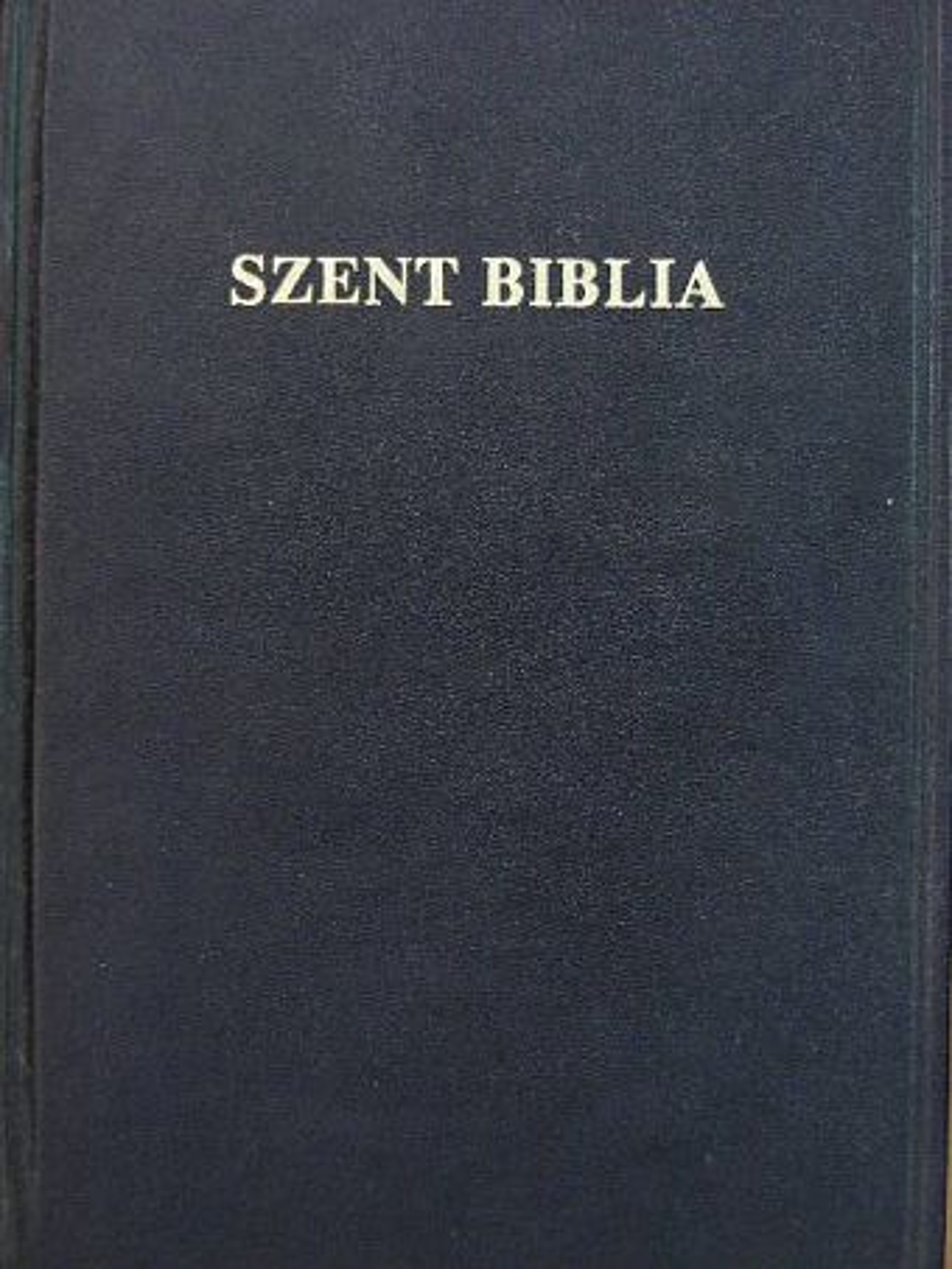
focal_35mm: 87
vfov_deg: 22.5
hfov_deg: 17.0
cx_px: 476
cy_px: 634
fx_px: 3189
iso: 200
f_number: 3.5
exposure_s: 1/24.4
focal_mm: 14.6
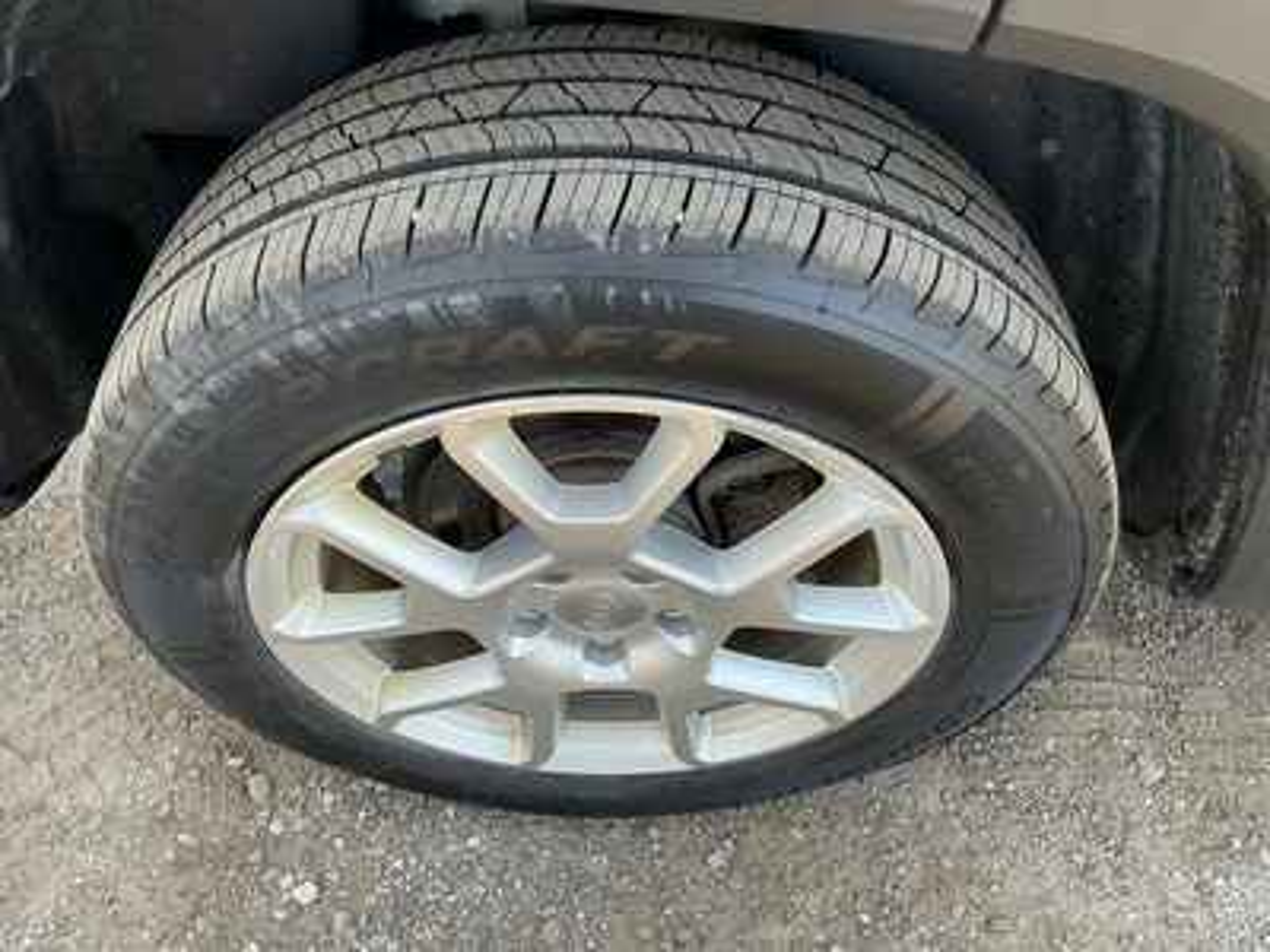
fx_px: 1027
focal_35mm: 28
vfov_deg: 49.7
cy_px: 476
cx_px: 635
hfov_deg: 63.4
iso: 20
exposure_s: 1/192
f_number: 1.8
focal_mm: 3
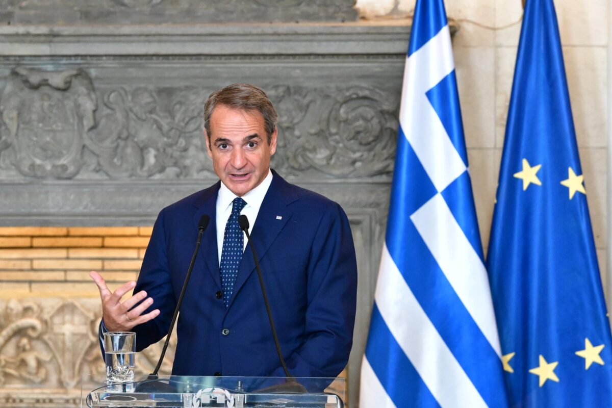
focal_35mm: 240
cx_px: 306
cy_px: 204
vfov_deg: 5.7
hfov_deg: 8.6
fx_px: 4080
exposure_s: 1/500
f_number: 4.5
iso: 6400
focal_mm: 160
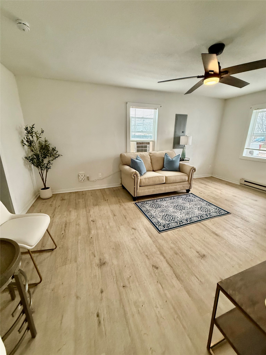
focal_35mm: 14
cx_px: 133
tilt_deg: -12.9
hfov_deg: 85.7
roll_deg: -0.9
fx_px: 143
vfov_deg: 102.1
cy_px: 178
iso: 500
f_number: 2.2
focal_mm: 2.22
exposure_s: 1/120
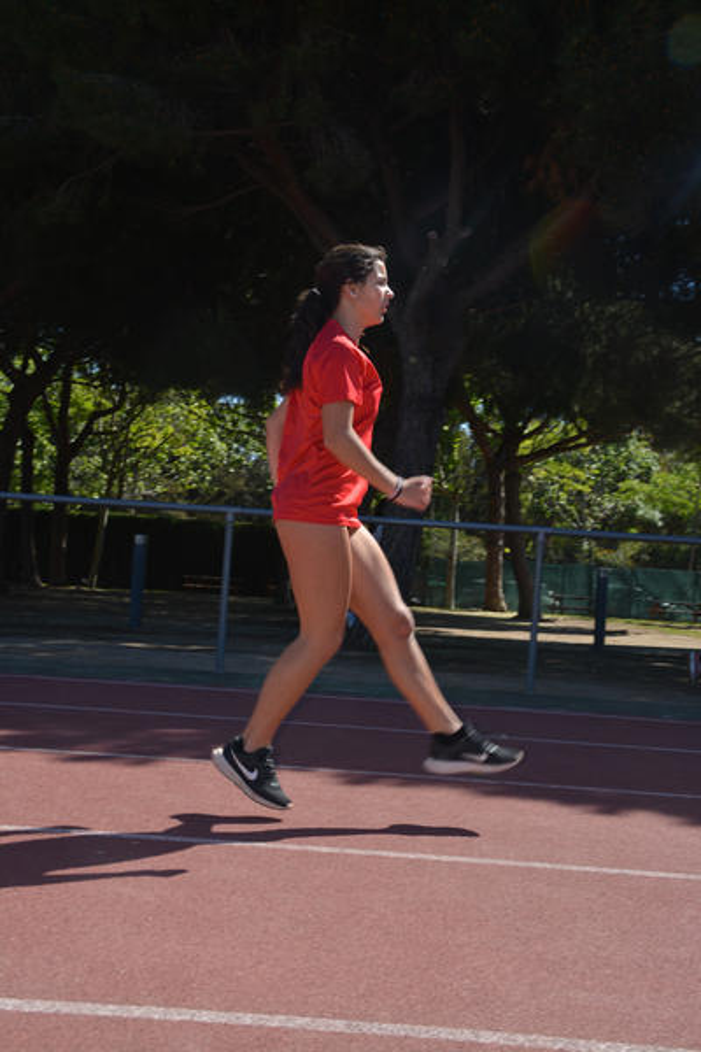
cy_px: 526
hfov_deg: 31.9
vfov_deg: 46.4
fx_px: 1227
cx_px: 350
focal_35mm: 42
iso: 100
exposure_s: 1/200
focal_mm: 28
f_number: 10
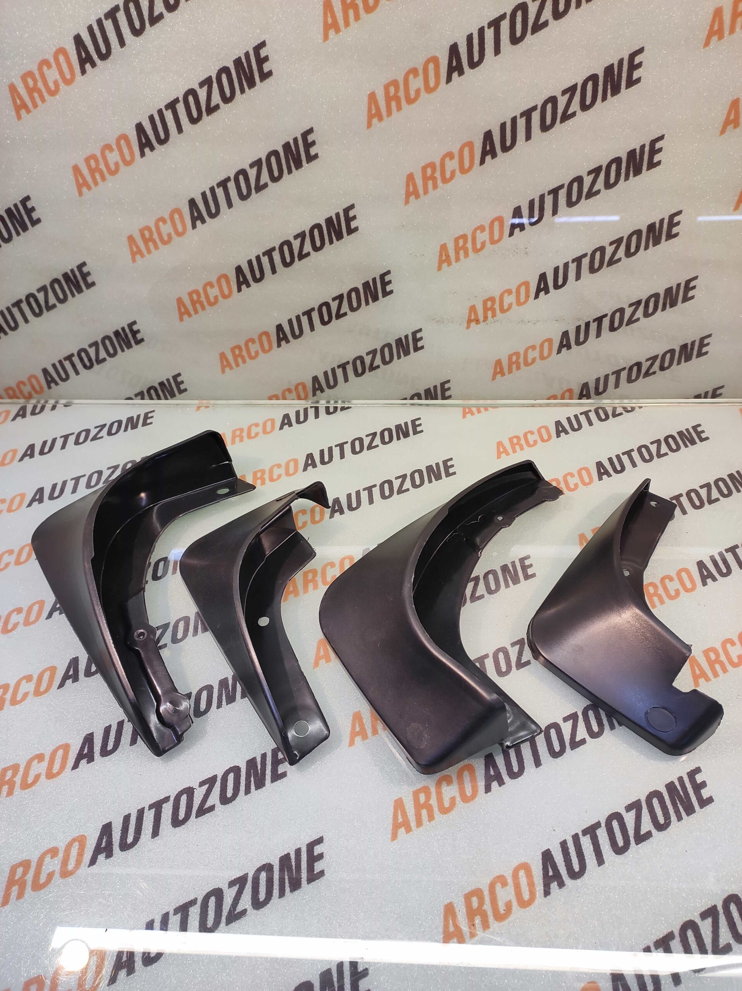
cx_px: 371
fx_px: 487
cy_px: 496
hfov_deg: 74.7
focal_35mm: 17
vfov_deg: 91.1
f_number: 1.79
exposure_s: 1/33
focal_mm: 4.74
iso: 159
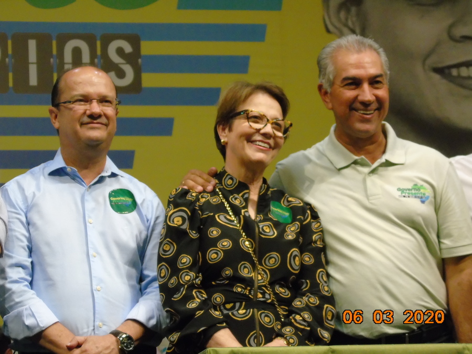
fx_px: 2536
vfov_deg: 8.0
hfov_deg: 10.6
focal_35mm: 186
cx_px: 236
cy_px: 177
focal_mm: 33
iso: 800
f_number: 5
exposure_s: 1/60
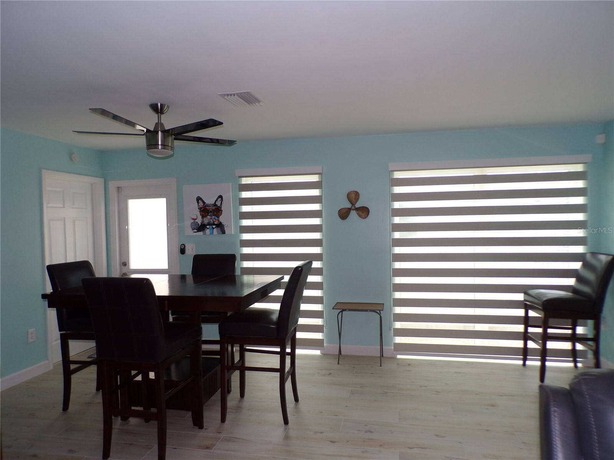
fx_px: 426
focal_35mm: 24
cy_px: 230
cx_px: 307
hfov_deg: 71.6
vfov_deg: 56.8
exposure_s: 1/80
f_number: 3
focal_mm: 4.3
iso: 80
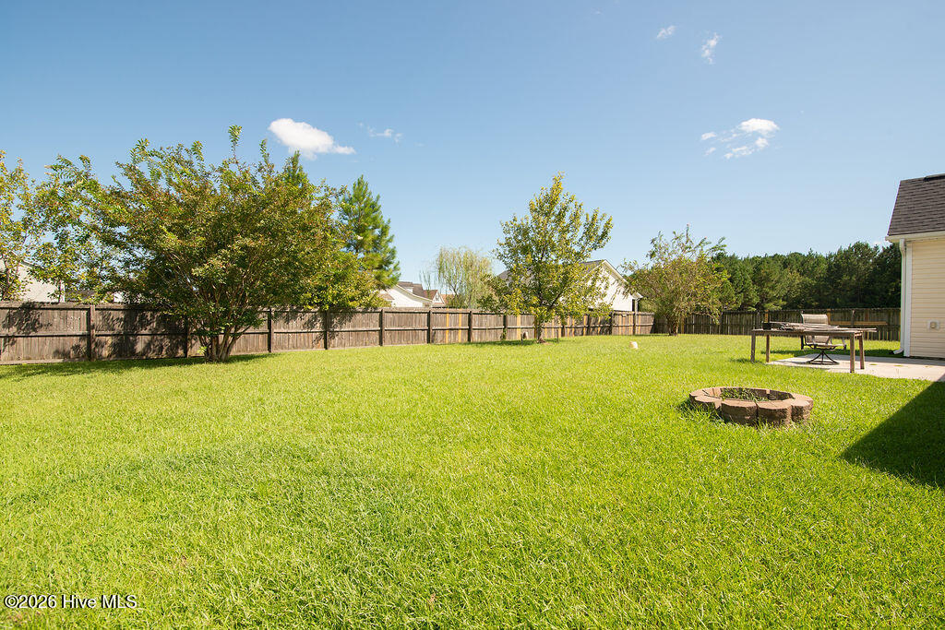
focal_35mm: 16
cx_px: 472
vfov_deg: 73.8
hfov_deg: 96.7
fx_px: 420
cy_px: 315
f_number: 7.1
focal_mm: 16
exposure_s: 1/500
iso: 320
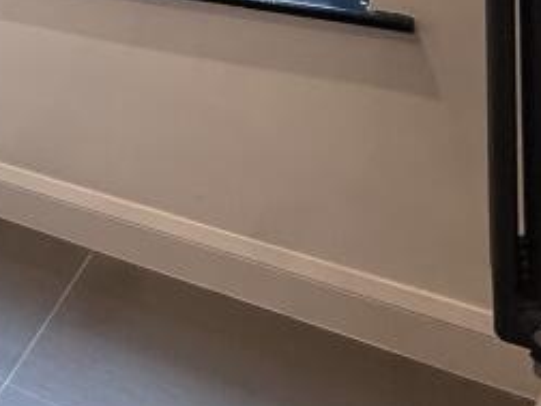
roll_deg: +0.5
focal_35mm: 57
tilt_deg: +1.1
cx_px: -444
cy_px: -251
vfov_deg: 20.7
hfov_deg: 21.4
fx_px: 891
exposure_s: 1/100
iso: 160
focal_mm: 2.22
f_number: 2.2
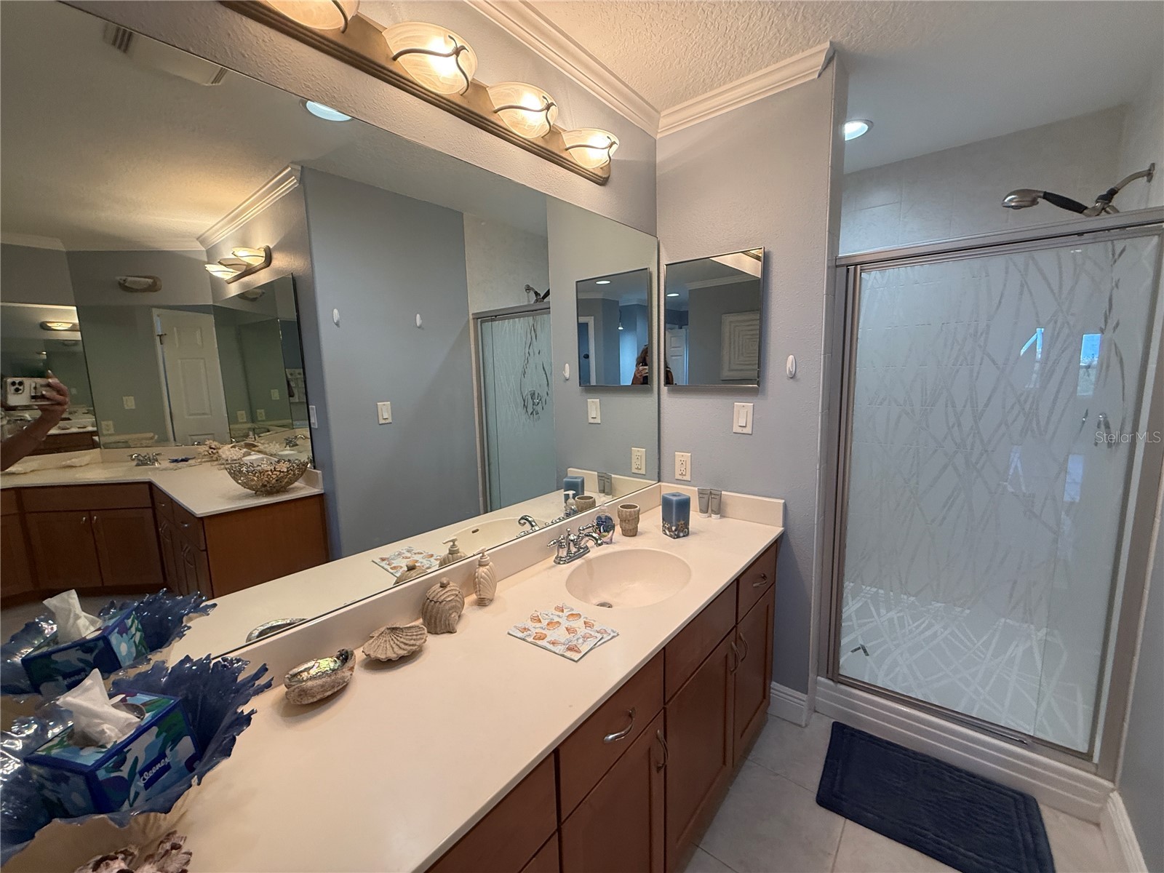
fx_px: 471
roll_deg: +2.1
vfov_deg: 85.7
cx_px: 582
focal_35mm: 14
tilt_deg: -4.9
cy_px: 436
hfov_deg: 102.1
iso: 200
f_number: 2.2
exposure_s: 1/120
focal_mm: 2.22
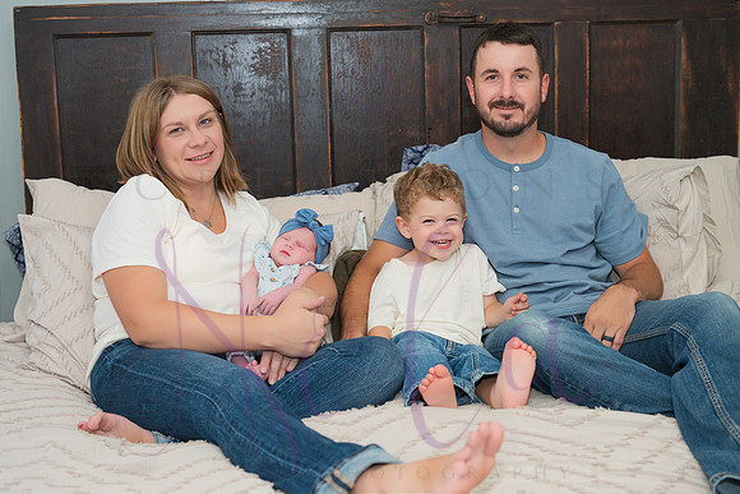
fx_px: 884
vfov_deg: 31.2
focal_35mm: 43
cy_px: 247
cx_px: 370
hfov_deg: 45.4
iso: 800
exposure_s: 1/320
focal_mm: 43
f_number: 4
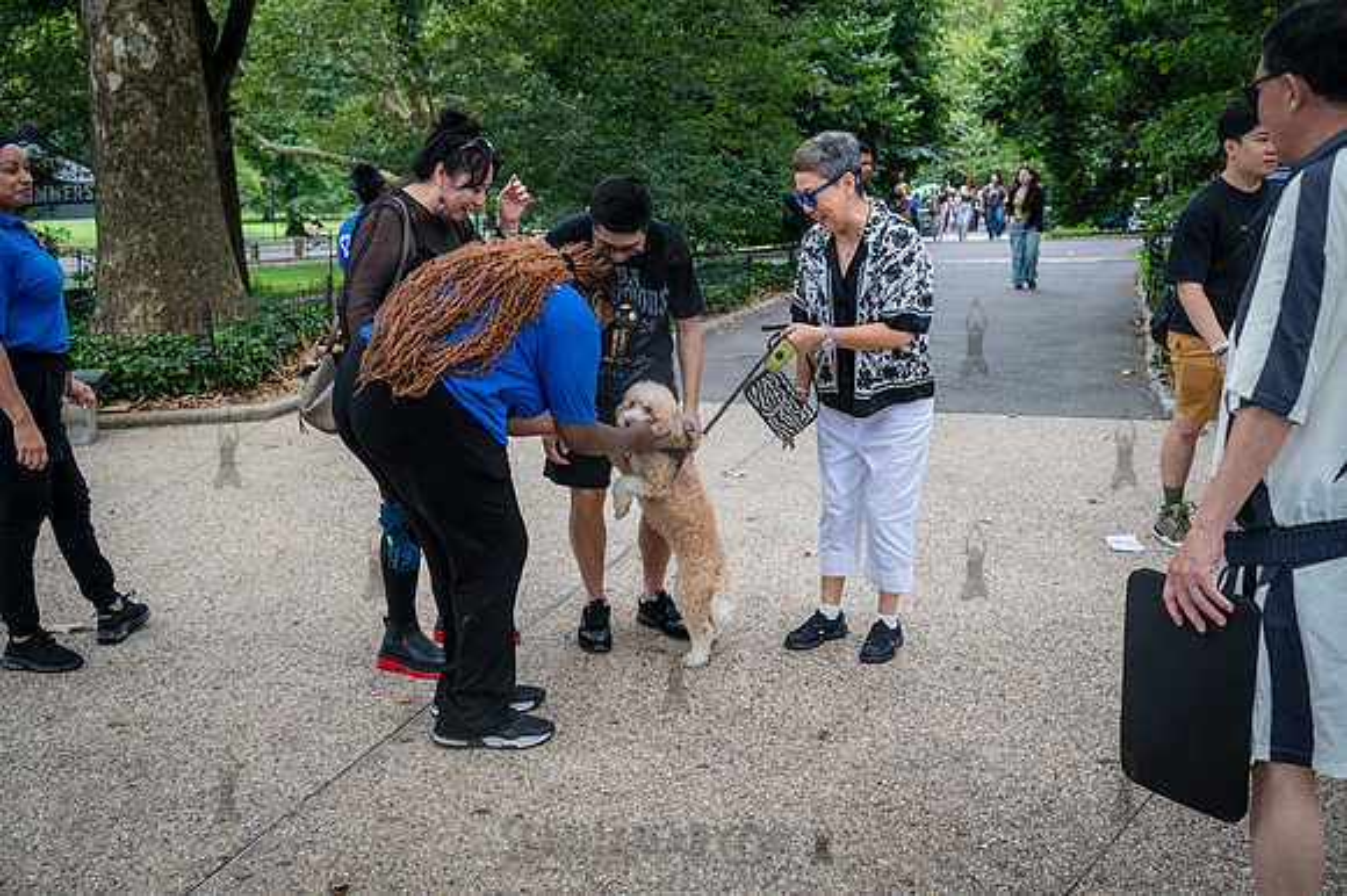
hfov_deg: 54.5
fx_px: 1309
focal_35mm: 35
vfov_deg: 37.8
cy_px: 448
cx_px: 674
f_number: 4.5
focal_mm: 35
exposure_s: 1/250
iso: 1250
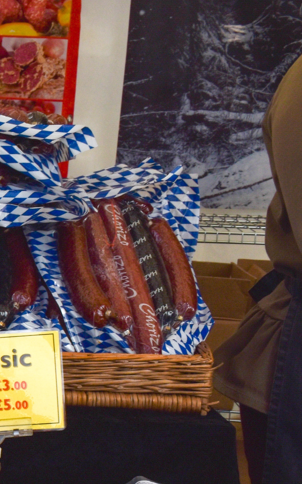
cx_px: -421
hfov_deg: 10.6
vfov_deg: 19.3
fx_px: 1396
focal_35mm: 106
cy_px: 440
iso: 100
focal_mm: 22
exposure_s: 1/500
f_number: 11
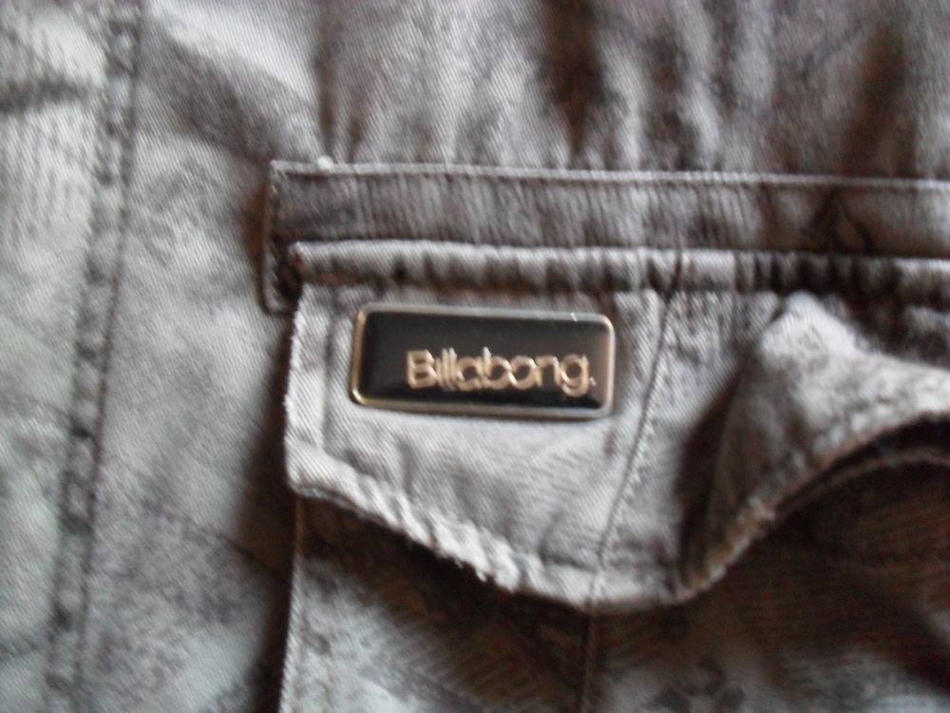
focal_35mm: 35
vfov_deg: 40.7
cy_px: 356
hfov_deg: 52.6
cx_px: 475
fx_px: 961
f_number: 3
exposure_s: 1/8
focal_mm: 6.3
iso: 400
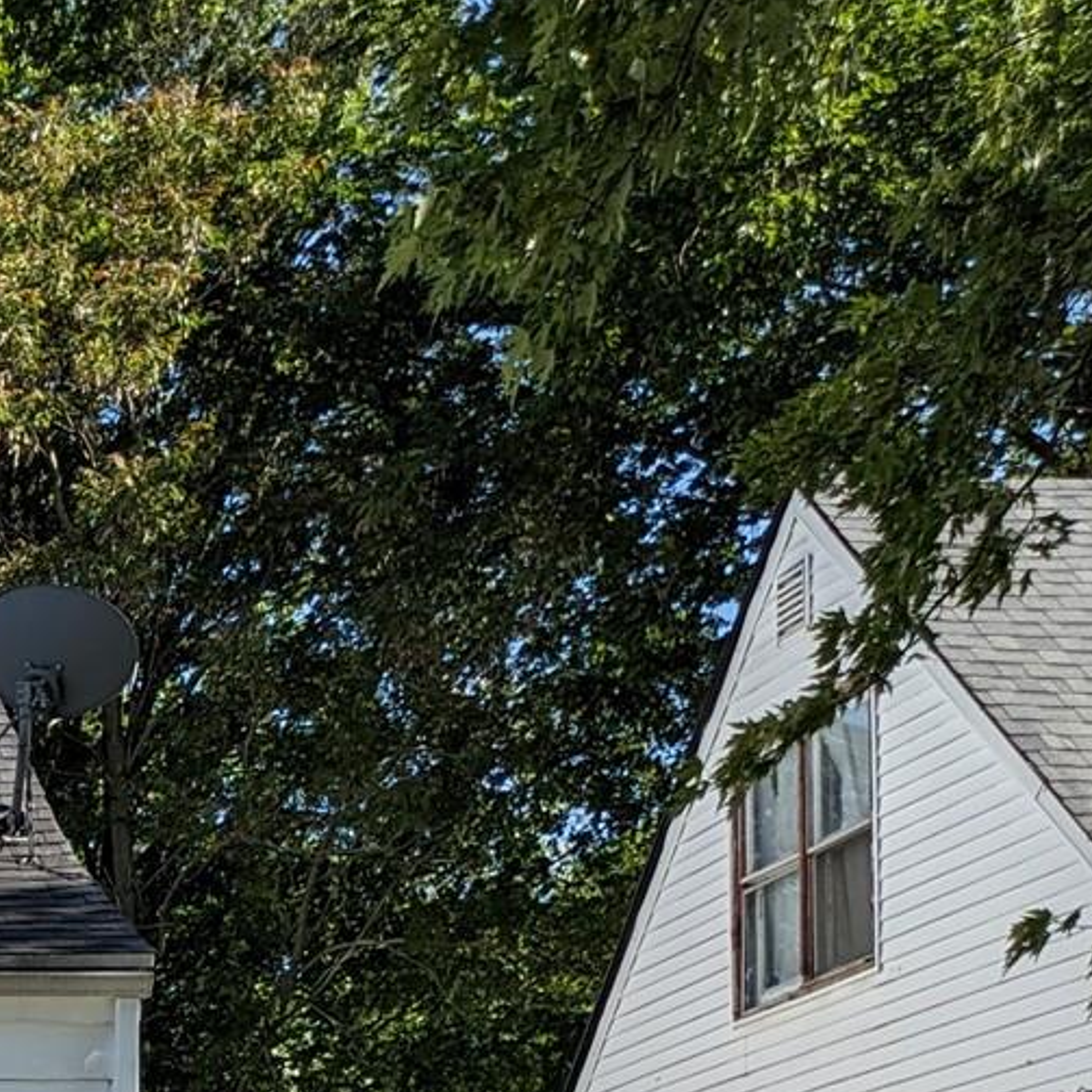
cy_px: 1264
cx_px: -751
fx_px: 3212
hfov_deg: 16.7
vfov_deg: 18.4
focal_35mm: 90
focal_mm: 5.43
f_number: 1.89
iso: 42
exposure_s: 1/1513
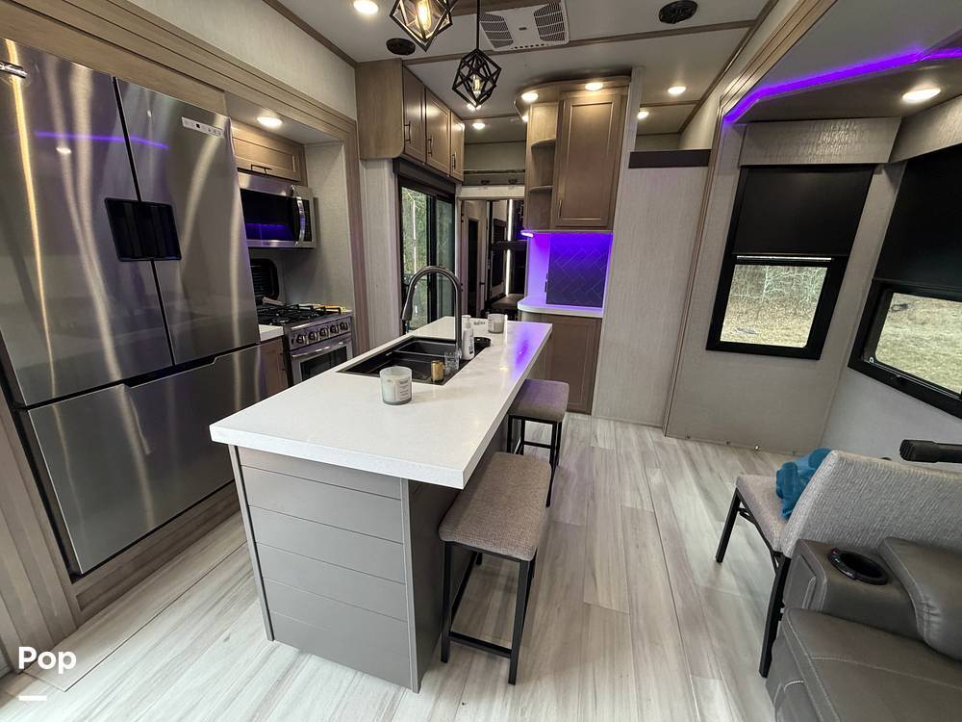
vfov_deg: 85.7
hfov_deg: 102.1
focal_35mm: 14
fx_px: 389
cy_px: 361
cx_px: 481
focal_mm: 2.22
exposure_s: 1/118
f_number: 2.2
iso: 320
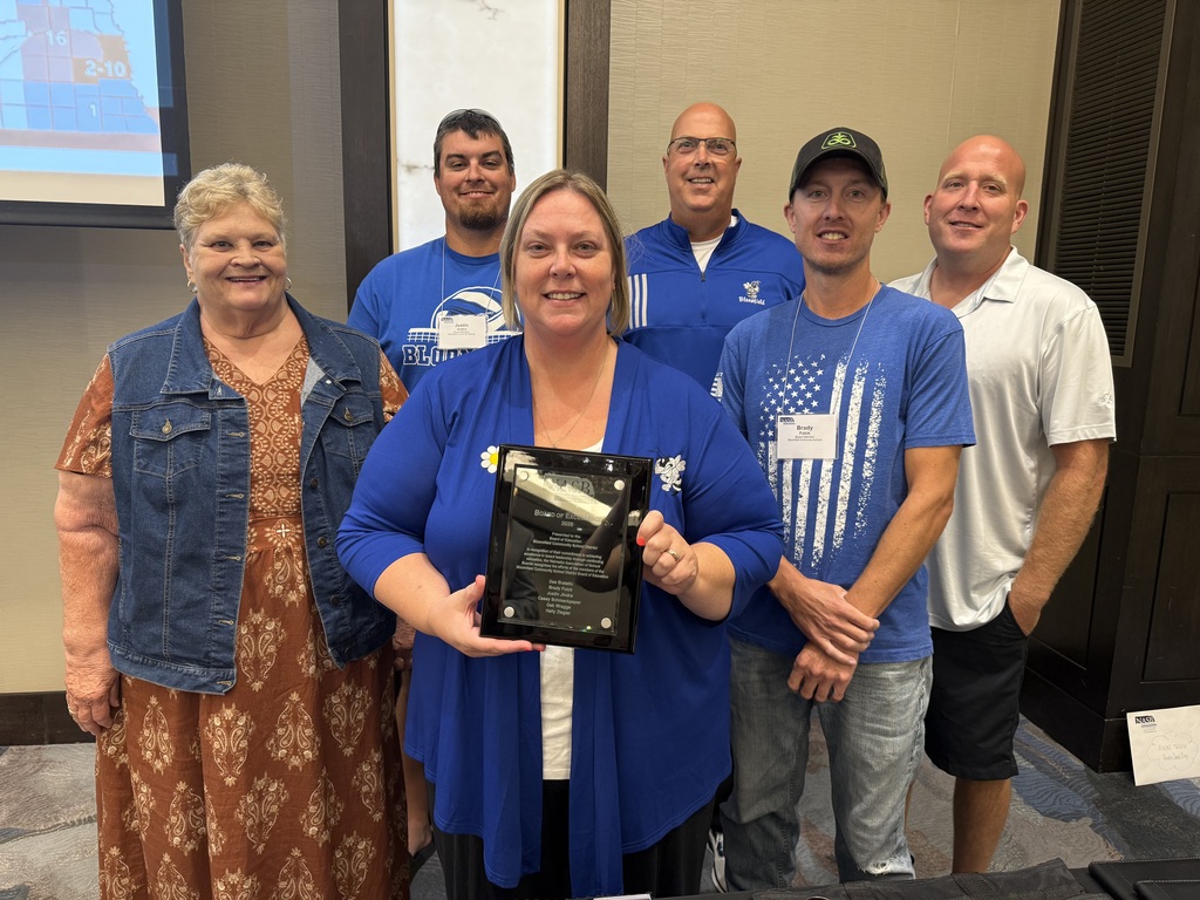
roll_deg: -0.5
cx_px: 600
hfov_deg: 71.6
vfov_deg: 56.8
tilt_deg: -9.5
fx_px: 832
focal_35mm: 24
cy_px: 450
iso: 200
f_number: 1.78
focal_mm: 6.76
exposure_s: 1/60
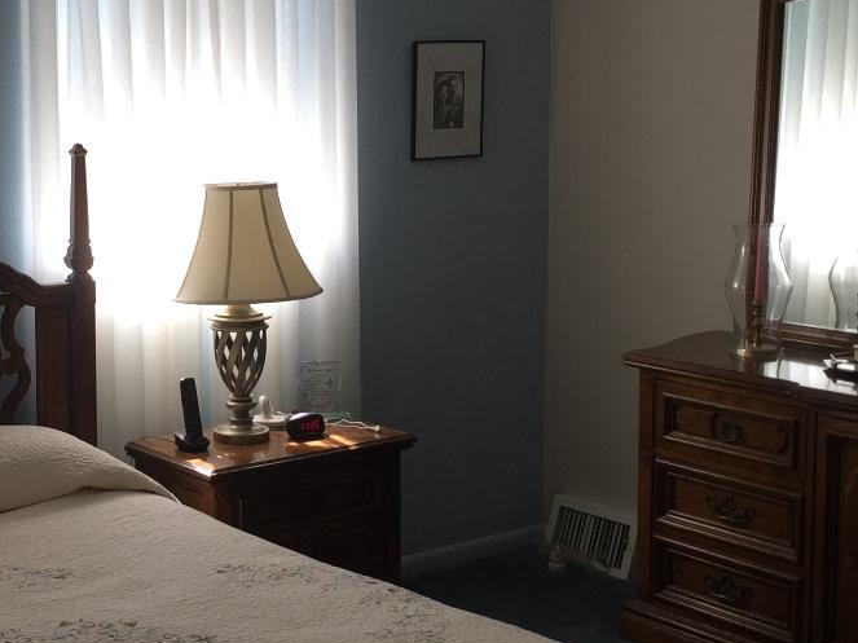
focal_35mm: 63
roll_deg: -0.2
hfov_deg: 29.9
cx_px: 155
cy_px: 261
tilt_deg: -7.4
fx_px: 1561
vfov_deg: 23.2
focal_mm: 4.15
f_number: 2.2
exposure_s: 1/40
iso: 32
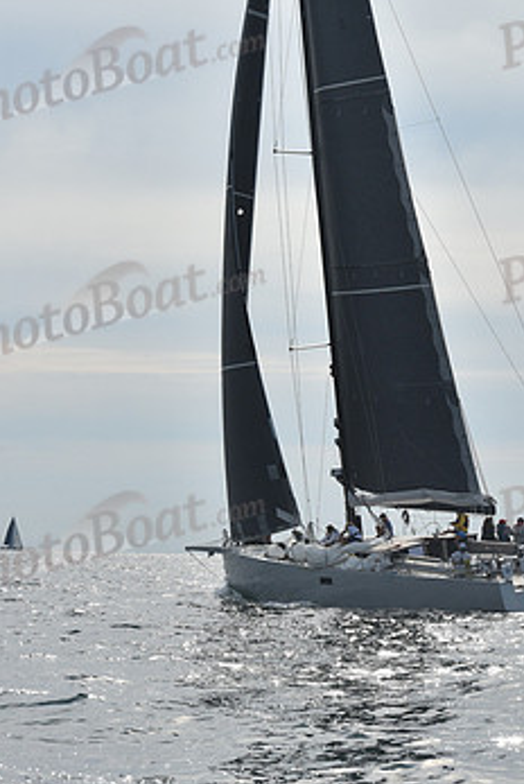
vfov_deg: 14.4
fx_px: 3094
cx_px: 383
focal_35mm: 142
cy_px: 160
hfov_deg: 9.7
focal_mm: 85
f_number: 11
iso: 320
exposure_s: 1/1250
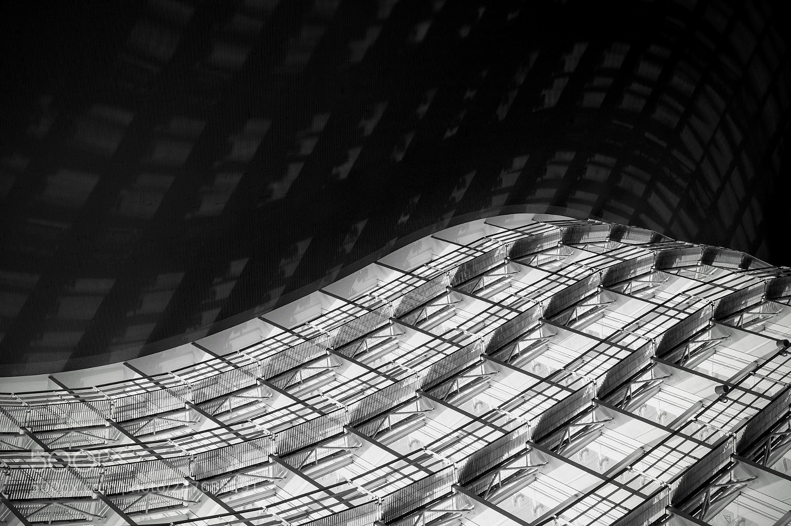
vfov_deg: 29.8
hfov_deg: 43.6
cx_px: 396
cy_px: 263
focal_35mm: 45
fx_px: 988
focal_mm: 30
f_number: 5
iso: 100
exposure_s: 1/200
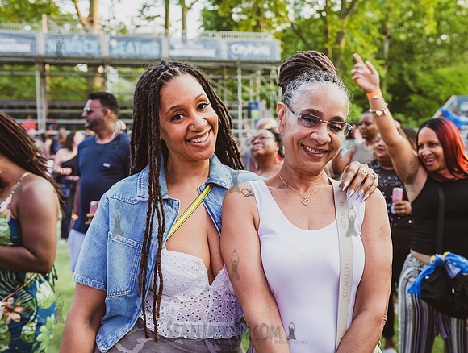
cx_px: 271
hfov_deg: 40.0
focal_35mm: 47
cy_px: 199
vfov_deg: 30.8
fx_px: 641
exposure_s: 1/200
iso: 1000
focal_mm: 38
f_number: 3.5
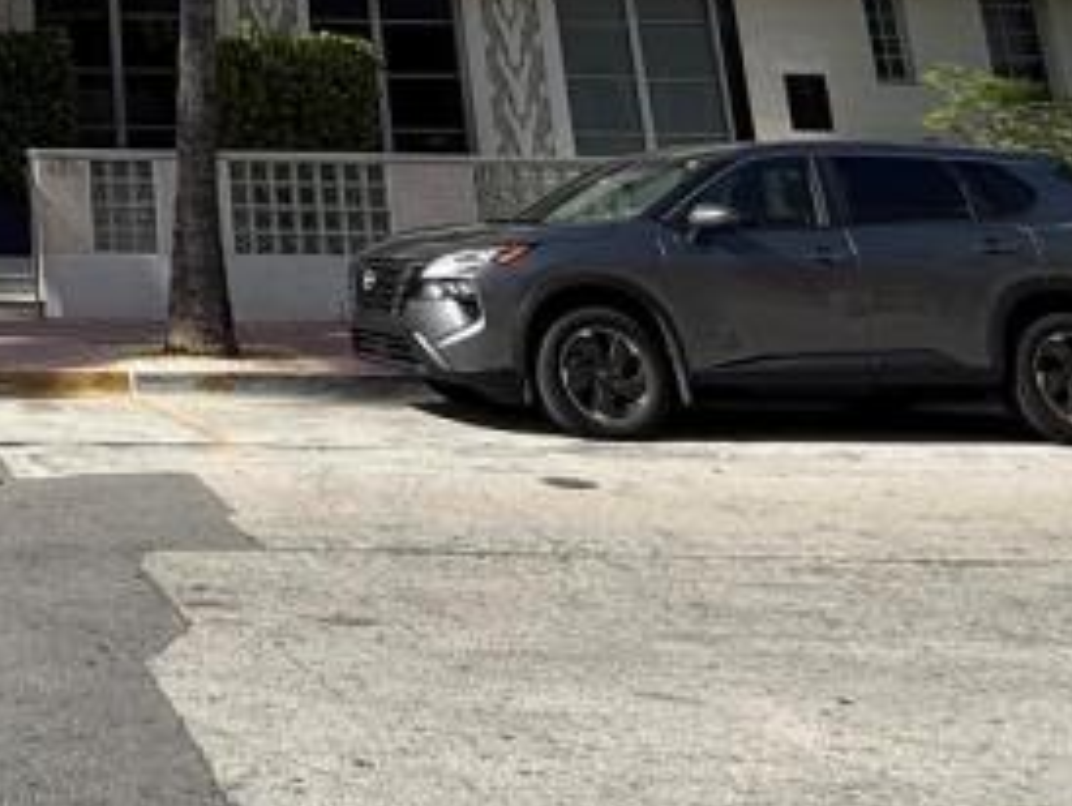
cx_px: -266
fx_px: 1519
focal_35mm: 49
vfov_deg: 24.8
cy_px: -309
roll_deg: -1.3
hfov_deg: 31.4
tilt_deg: +16.0
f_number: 2.2
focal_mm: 2.22
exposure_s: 1/1613
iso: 50
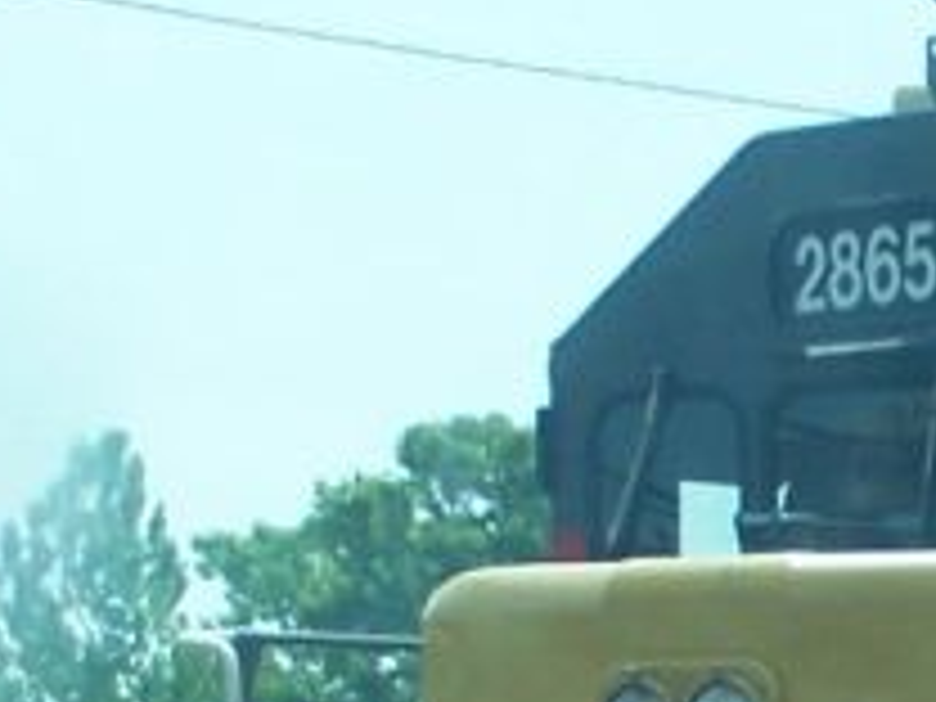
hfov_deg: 5.8
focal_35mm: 340
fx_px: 9193
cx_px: 1449
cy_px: 1130
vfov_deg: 4.3
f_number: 3.2
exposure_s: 1/500
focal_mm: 11.5
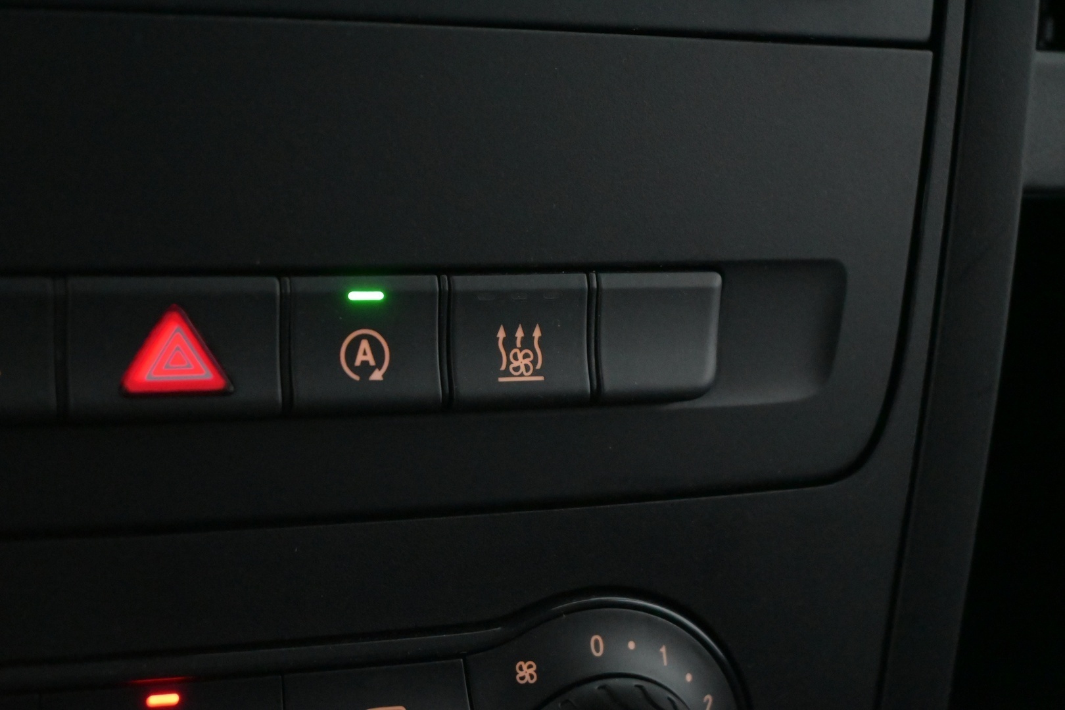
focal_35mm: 75
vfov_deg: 18.2
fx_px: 2219
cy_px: 355
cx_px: 532
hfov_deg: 27.0
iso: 9000
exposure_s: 1/80
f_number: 6.3
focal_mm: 50
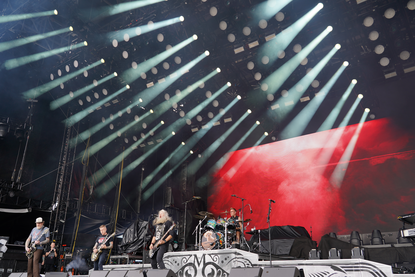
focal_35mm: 31
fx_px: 357
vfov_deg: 42.3
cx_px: 208
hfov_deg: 60.3
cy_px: 138
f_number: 5.6
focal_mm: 31
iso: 100
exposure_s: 1/80
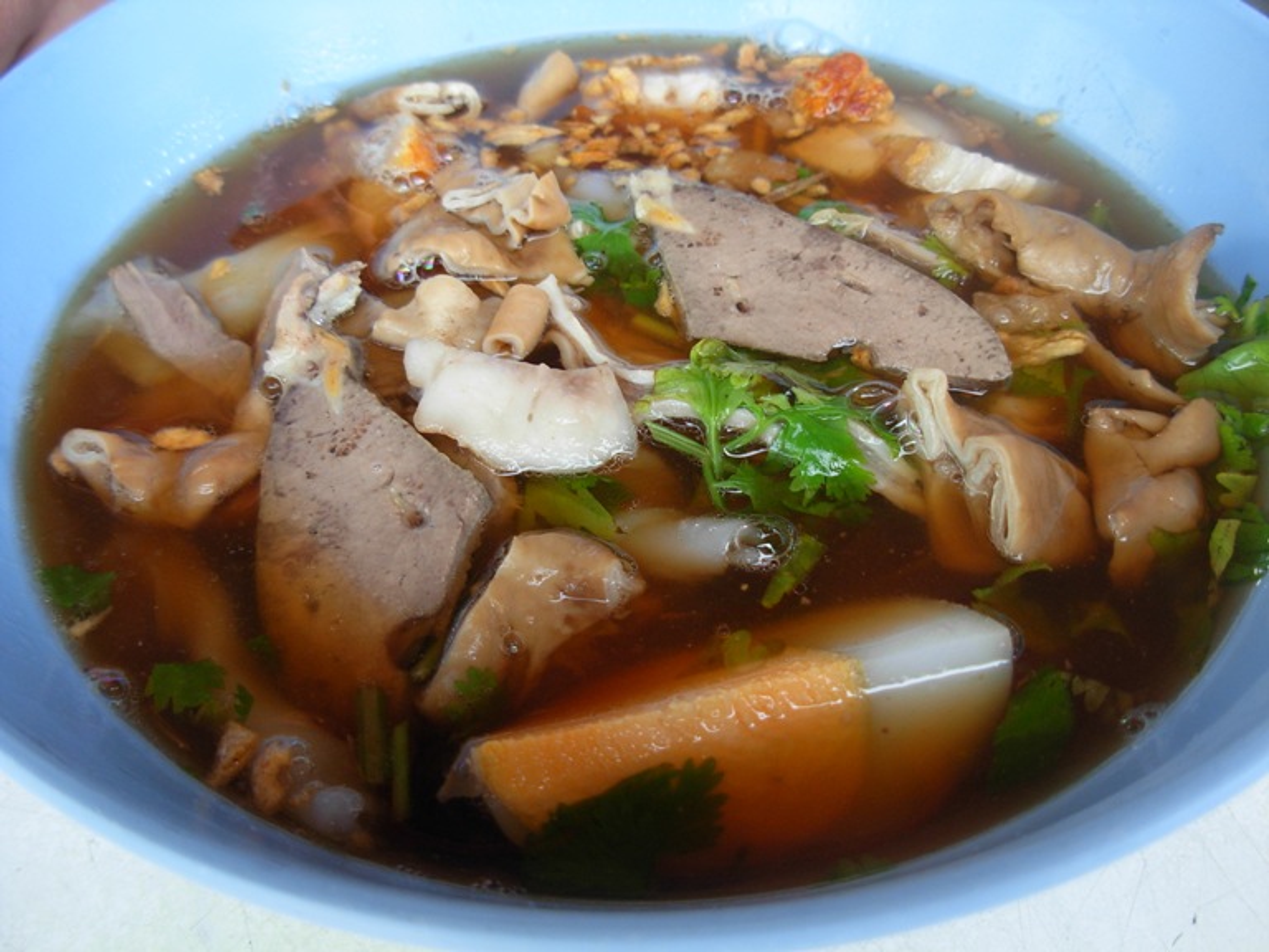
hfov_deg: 49.0
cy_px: 476
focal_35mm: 38
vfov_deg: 37.7
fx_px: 1393
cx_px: 634
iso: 105
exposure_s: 1/32
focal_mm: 6.3
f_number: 2.9
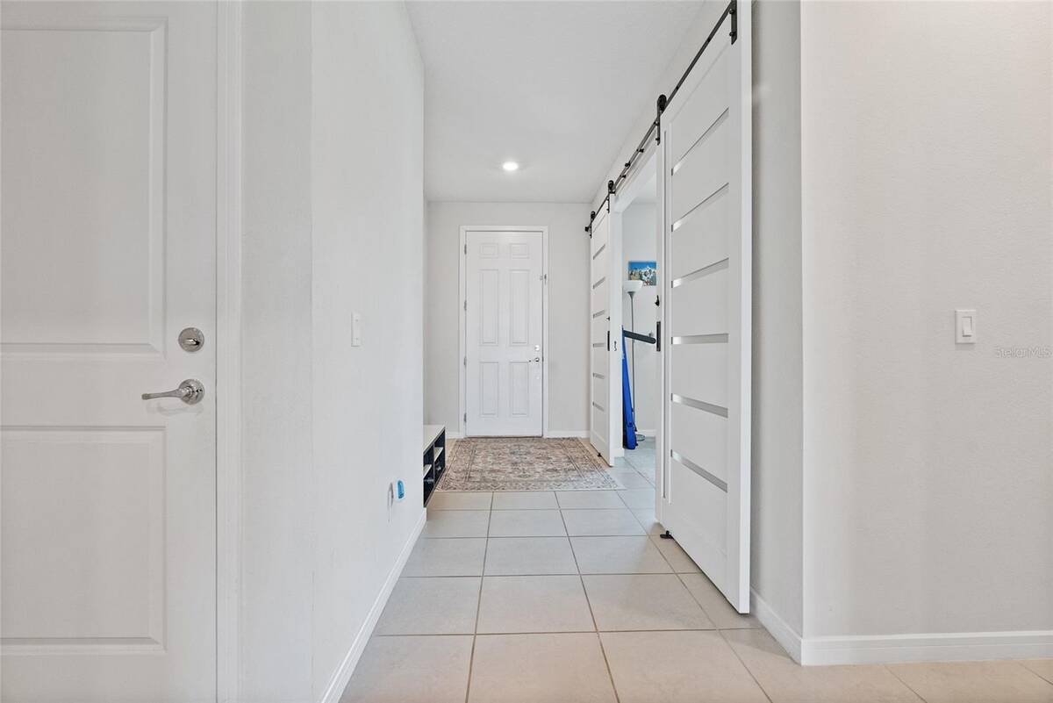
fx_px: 468
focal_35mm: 16
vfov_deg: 73.8
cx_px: 526
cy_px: 352
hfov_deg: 96.7
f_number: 9
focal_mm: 16
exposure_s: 1/30
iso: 4000
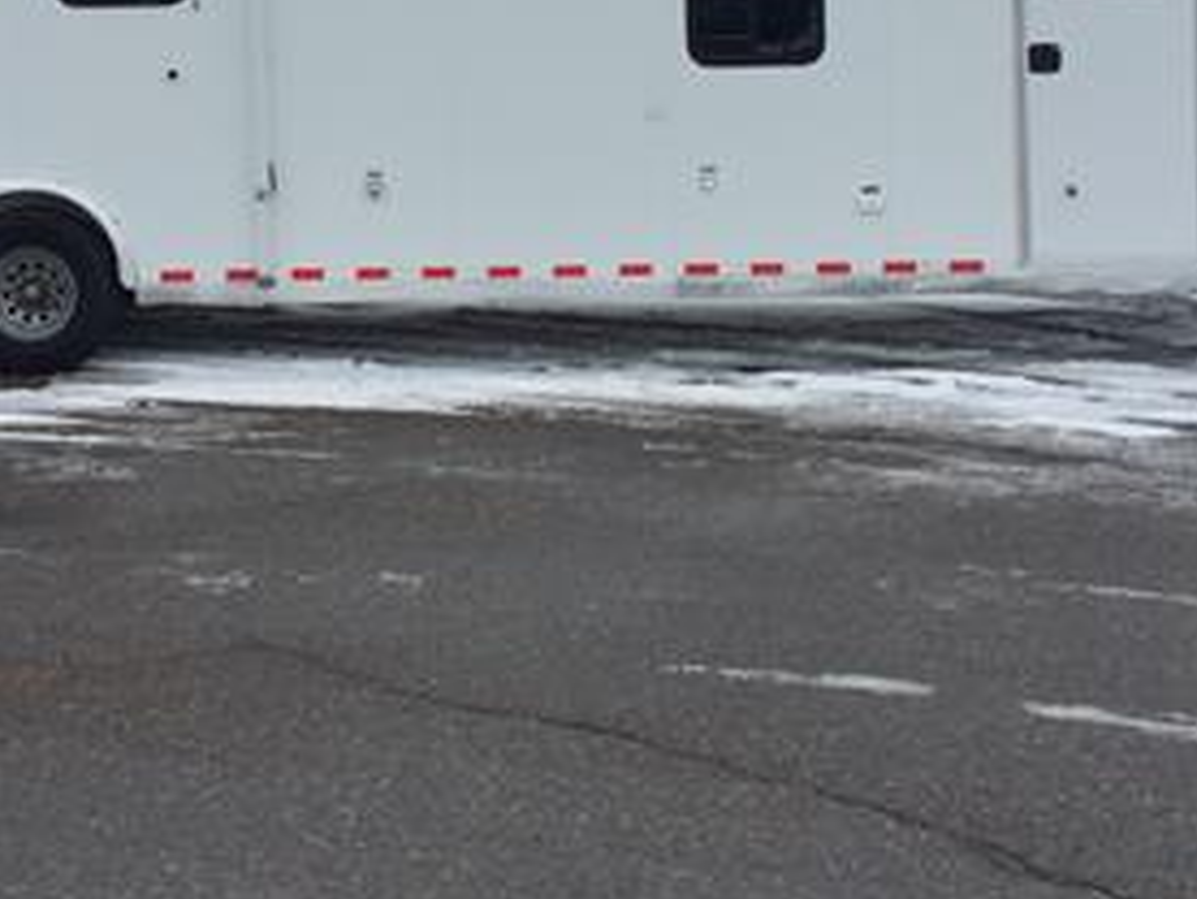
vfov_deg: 21.3
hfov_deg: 28.9
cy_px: 17
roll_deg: +0.3
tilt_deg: -4.5
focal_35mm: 67
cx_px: 540
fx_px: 2318
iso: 32
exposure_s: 1/283
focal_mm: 4.15
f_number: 2.2
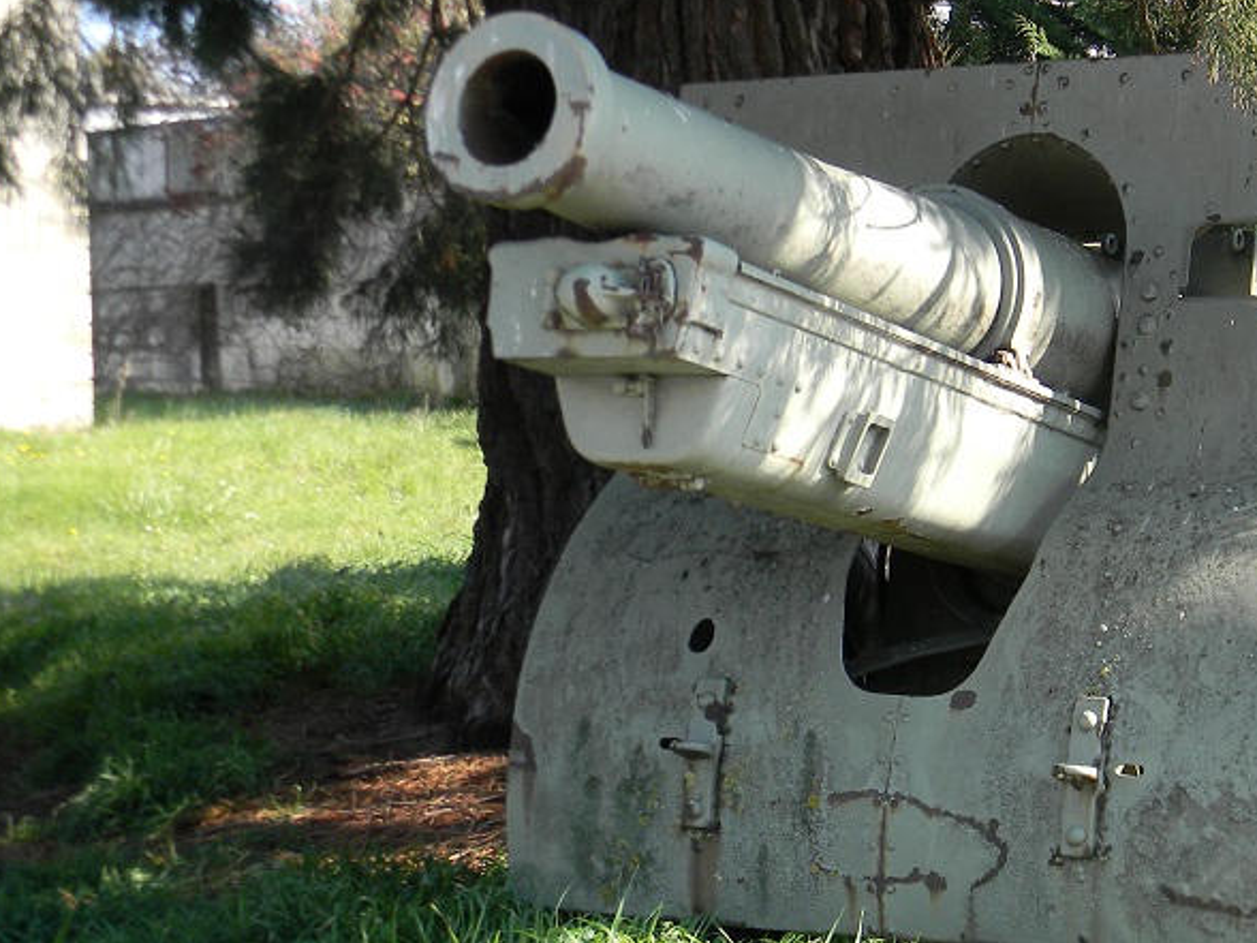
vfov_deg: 18.4
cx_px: 1058
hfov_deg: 23.9
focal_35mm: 80
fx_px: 2905
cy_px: 447
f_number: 3.9
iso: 80
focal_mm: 8.6
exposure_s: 1/170
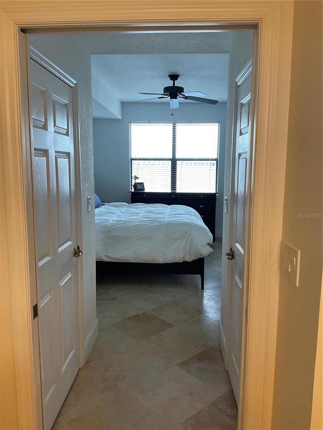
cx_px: 162
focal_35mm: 29
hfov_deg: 48.2
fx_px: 361
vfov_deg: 61.7
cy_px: 215
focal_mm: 3
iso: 40
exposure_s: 1/60
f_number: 1.8
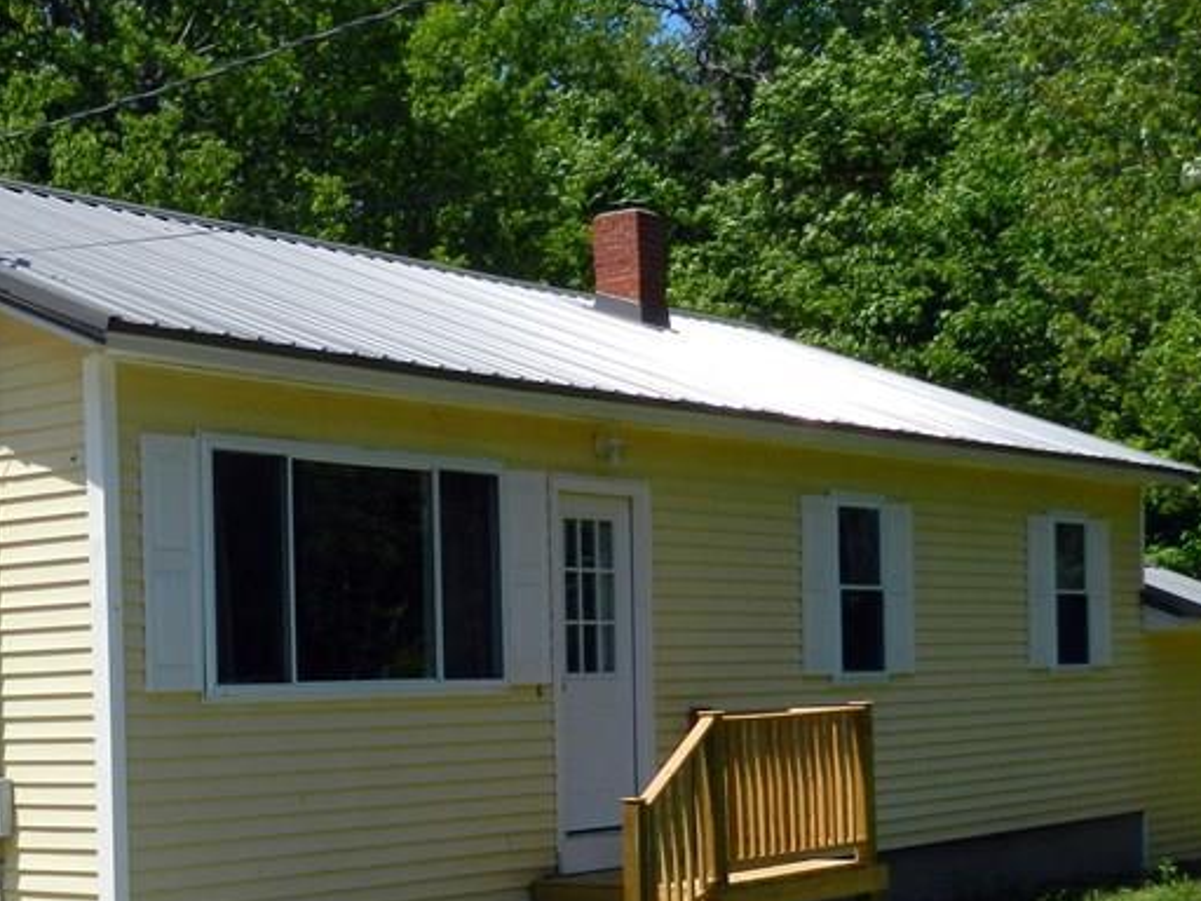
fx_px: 2220
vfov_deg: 22.5
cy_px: 758
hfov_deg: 29.5
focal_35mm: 64
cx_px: 220
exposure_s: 1/800
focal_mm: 5.6
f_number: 5
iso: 160
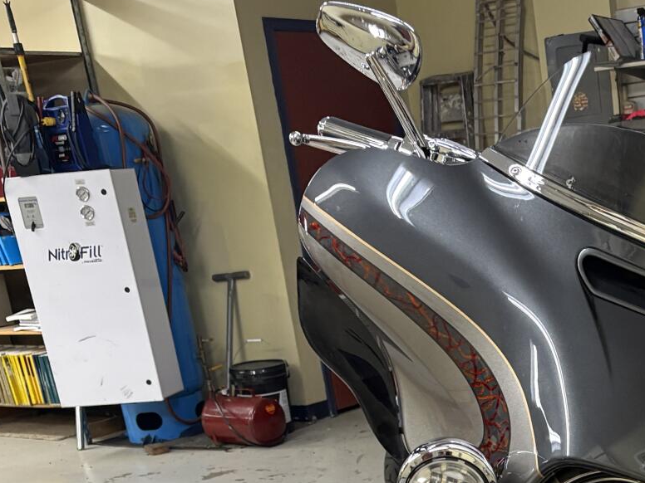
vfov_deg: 20.5
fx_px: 1248
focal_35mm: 67
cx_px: 661
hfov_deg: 27.2
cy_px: 583
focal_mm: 5.96
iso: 200
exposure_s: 1/60
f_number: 1.6
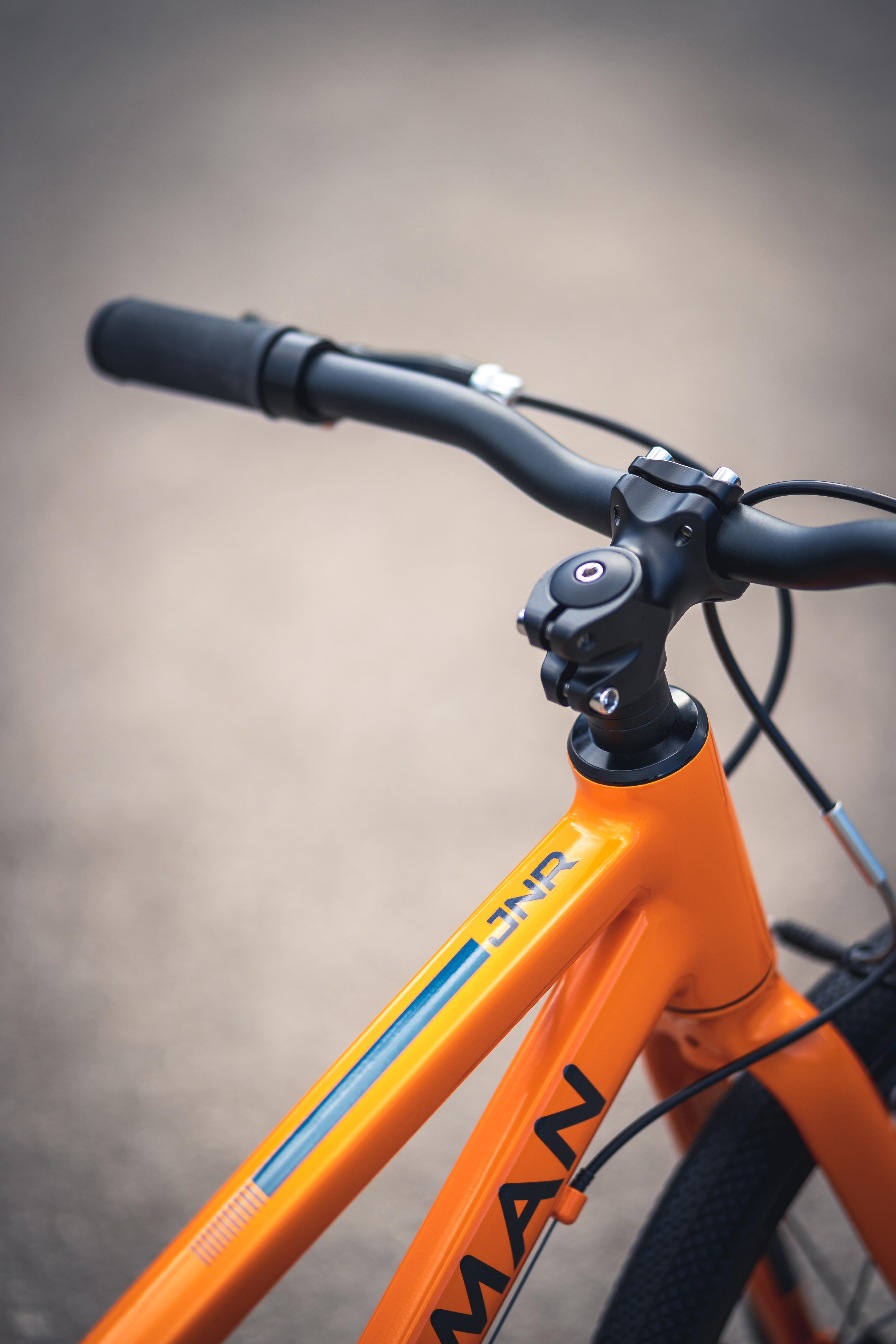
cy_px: 672
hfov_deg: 16.1
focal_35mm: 85
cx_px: 448
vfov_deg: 23.9
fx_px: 3173
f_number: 1.8
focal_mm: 85
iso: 100
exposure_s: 1/2000
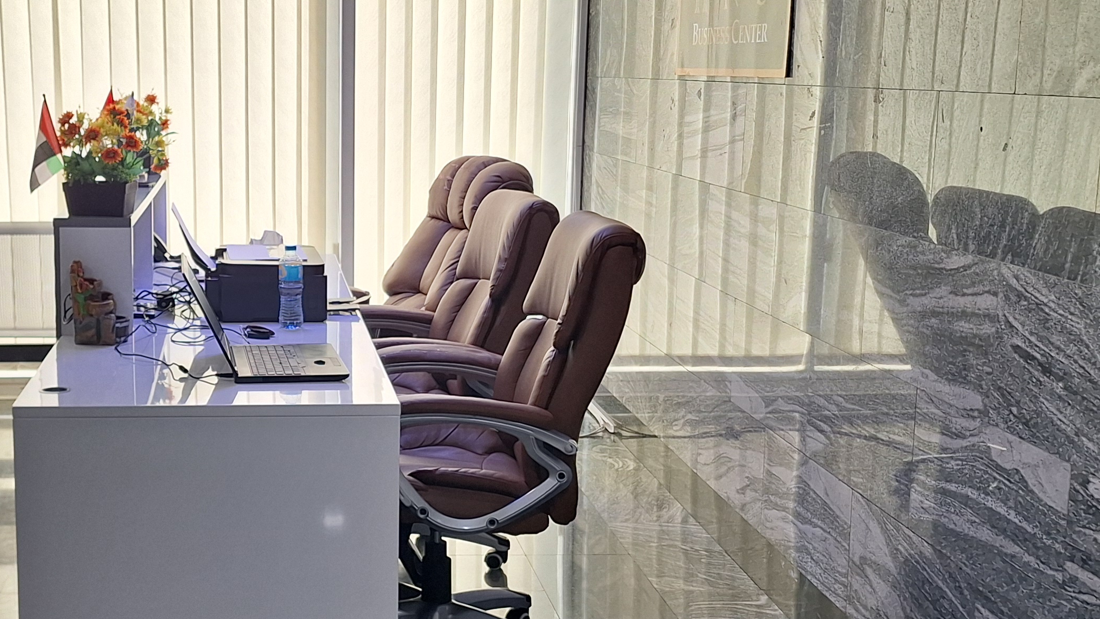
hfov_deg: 40.7
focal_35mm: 49
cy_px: 342
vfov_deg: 24.4
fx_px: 1429
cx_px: 255
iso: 50
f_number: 1.8
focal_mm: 5.54
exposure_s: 1/100
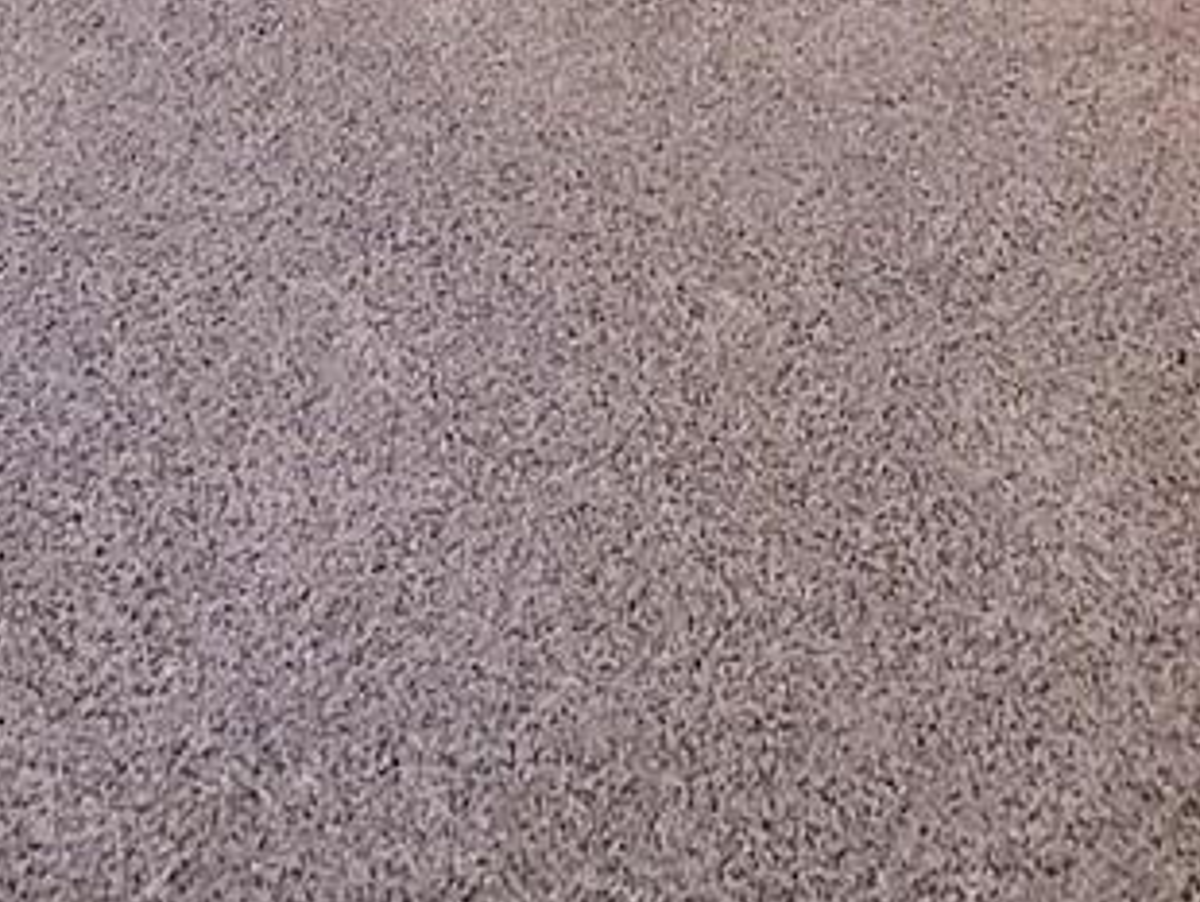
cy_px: -1289
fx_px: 2324
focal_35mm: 67
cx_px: 534
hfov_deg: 28.9
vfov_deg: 14.3
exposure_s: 1/29
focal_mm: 1.8
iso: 500
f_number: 2.2
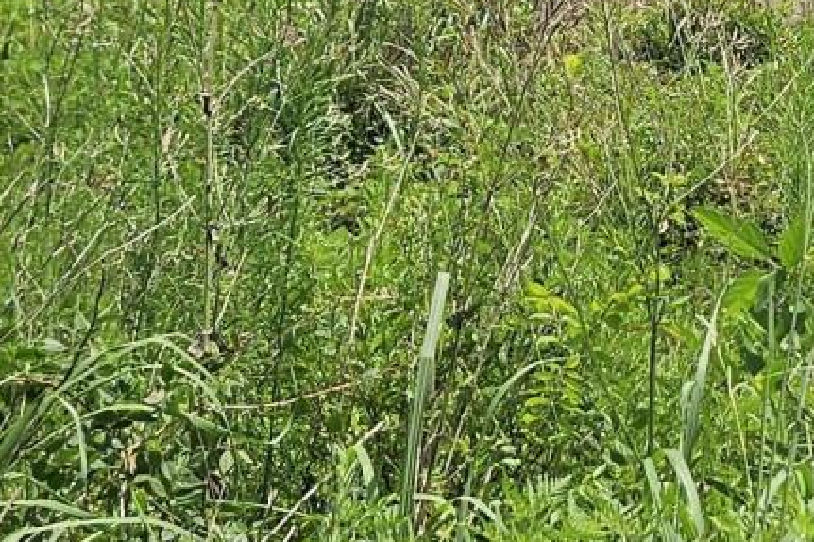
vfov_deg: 12.2
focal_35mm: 111
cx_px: 888
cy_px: -9
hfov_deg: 17.8
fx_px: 2509
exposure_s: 1/3001
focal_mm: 5.4
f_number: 1.8
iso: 25
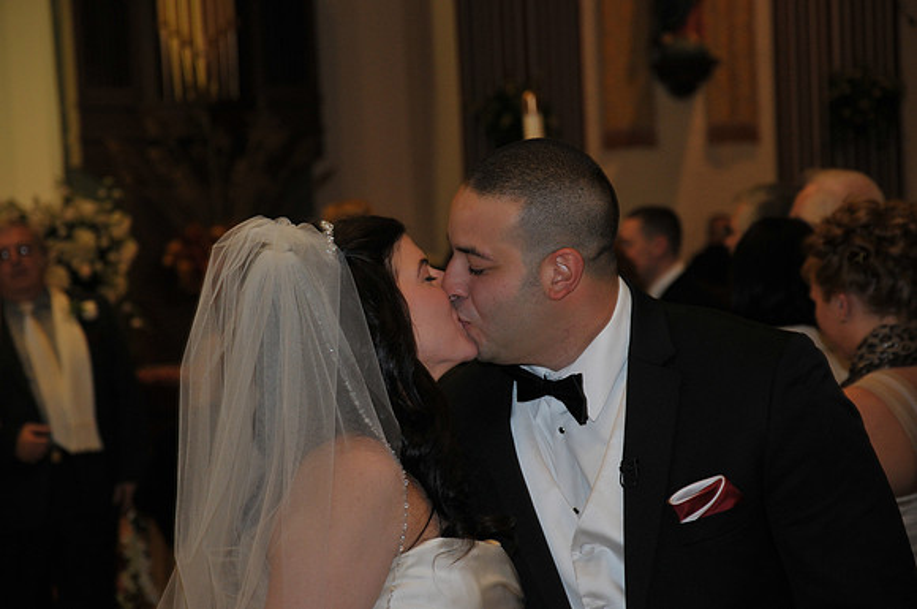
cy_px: 304
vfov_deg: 9.3
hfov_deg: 14.0
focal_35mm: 147
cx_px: 458
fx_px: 3739
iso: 400
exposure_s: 1/30
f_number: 6.3
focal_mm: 98
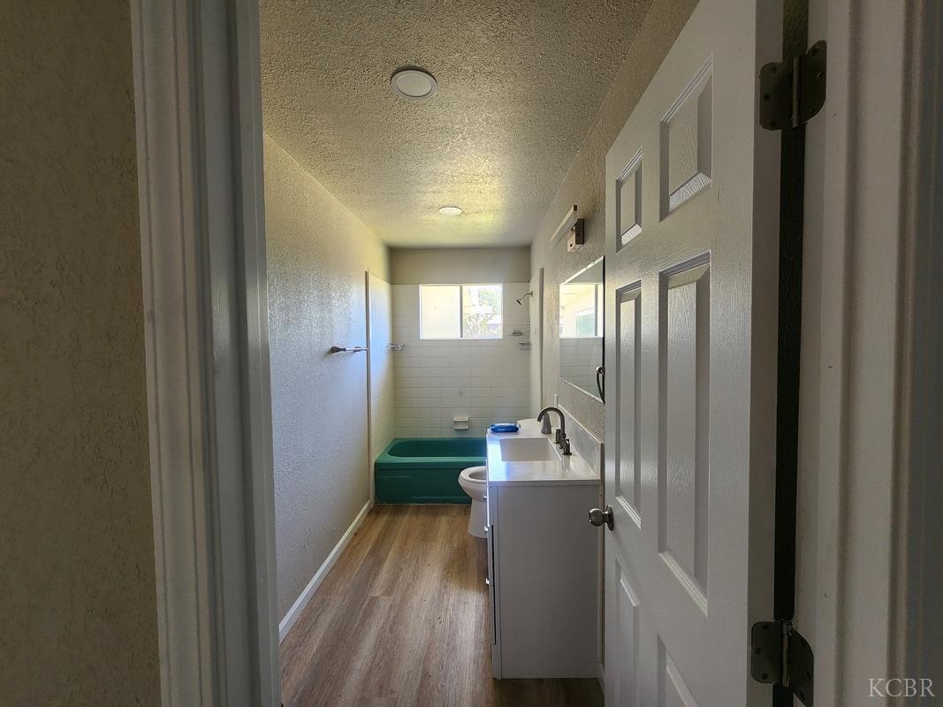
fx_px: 354
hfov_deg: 106.2
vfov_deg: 89.9
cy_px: 354
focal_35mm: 13
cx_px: 472
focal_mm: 2.2
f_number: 2.2
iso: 200
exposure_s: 1/60
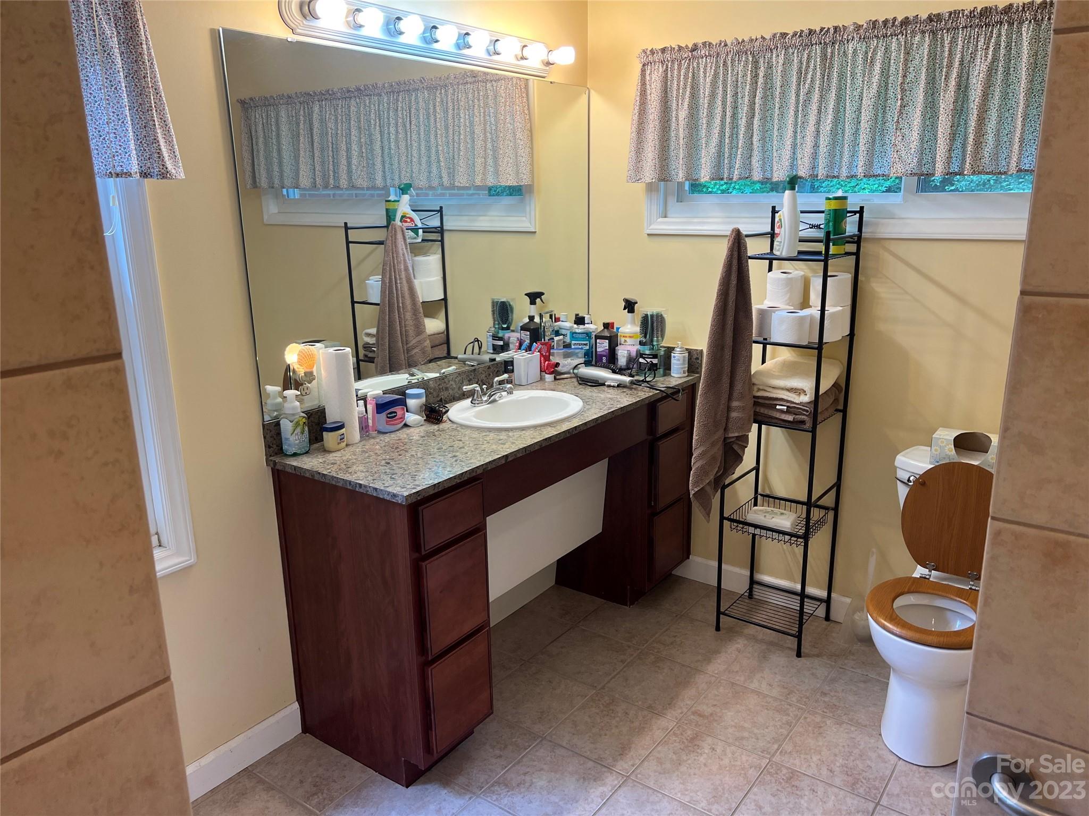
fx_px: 818
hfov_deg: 67.3
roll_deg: +0.6
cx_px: 544
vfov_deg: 53.1
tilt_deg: -14.5
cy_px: 408
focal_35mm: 26
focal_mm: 5.7
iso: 64
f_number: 1.5
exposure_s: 1/120
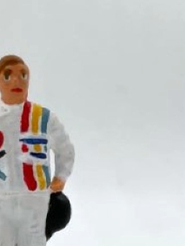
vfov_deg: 34.4
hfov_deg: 25.6
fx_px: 392
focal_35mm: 55
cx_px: 14
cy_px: 177
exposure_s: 1/272
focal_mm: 4.2
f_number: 1.6
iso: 32
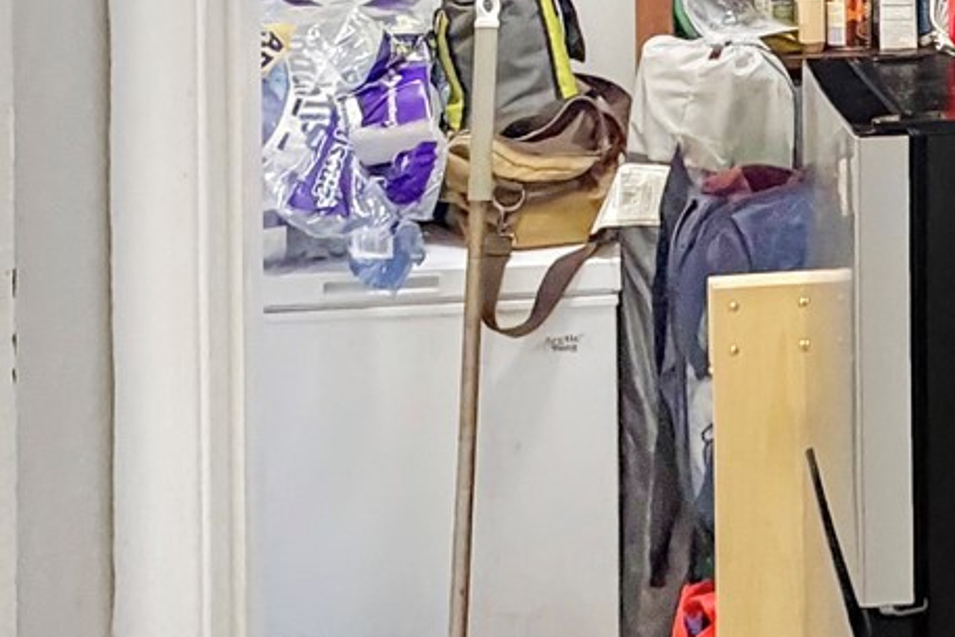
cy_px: 618
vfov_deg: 25.4
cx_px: 932
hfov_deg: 35.5
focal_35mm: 51
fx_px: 1353
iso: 640
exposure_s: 1/60
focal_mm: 2.22
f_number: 2.2
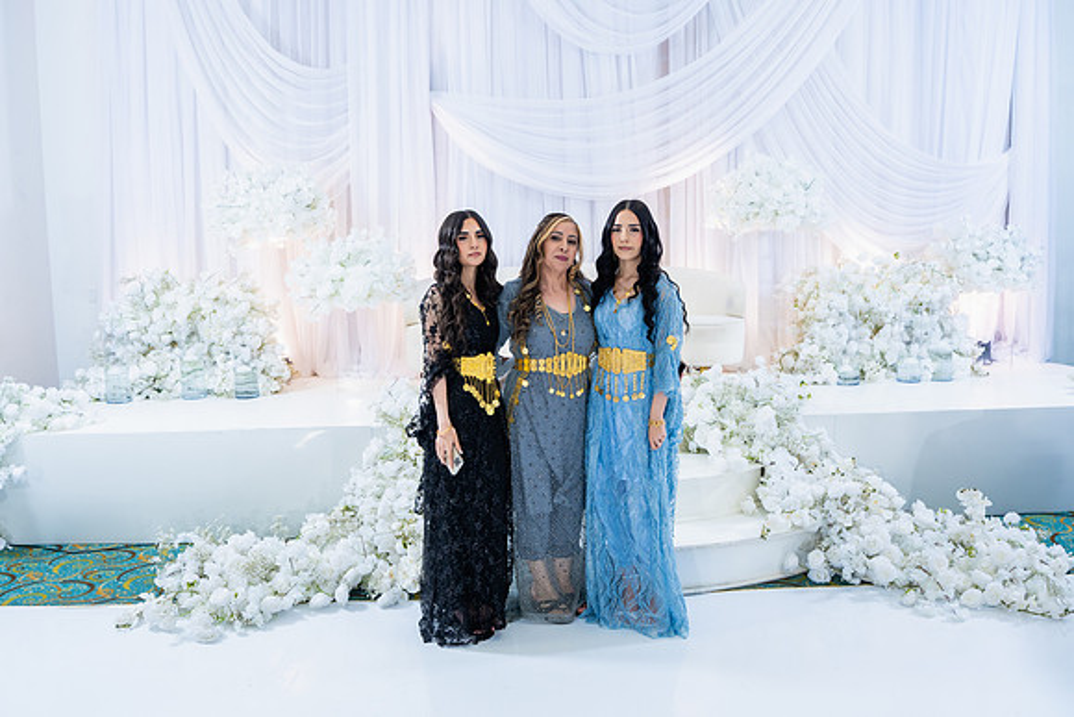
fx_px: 835
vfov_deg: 46.4
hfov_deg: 65.5
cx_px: 537
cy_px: 358
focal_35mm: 28
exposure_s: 1/160
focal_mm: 28
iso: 640
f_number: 3.2
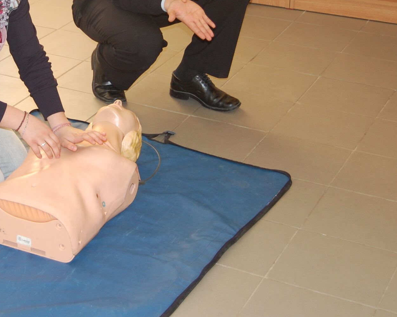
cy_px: 53
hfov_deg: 21.1
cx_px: 46
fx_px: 1045
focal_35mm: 89
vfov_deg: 17.1
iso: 400
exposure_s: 1/60
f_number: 4.5
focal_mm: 31
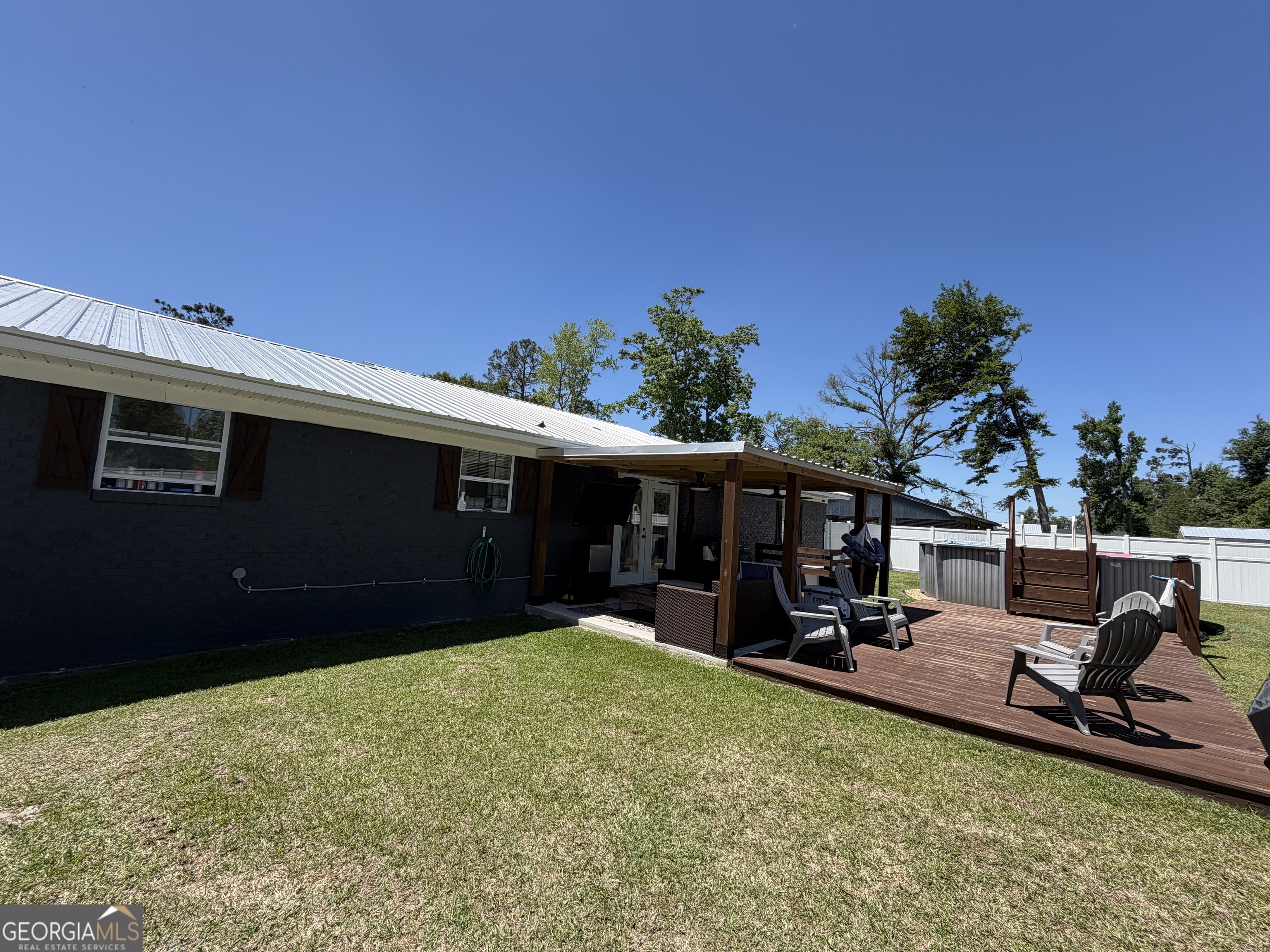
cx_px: 635
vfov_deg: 85.7
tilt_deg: +4.9
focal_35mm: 14
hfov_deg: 102.1
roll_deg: -3.3
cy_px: 476
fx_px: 514
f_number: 2.2
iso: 25
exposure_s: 1/770
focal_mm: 2.22
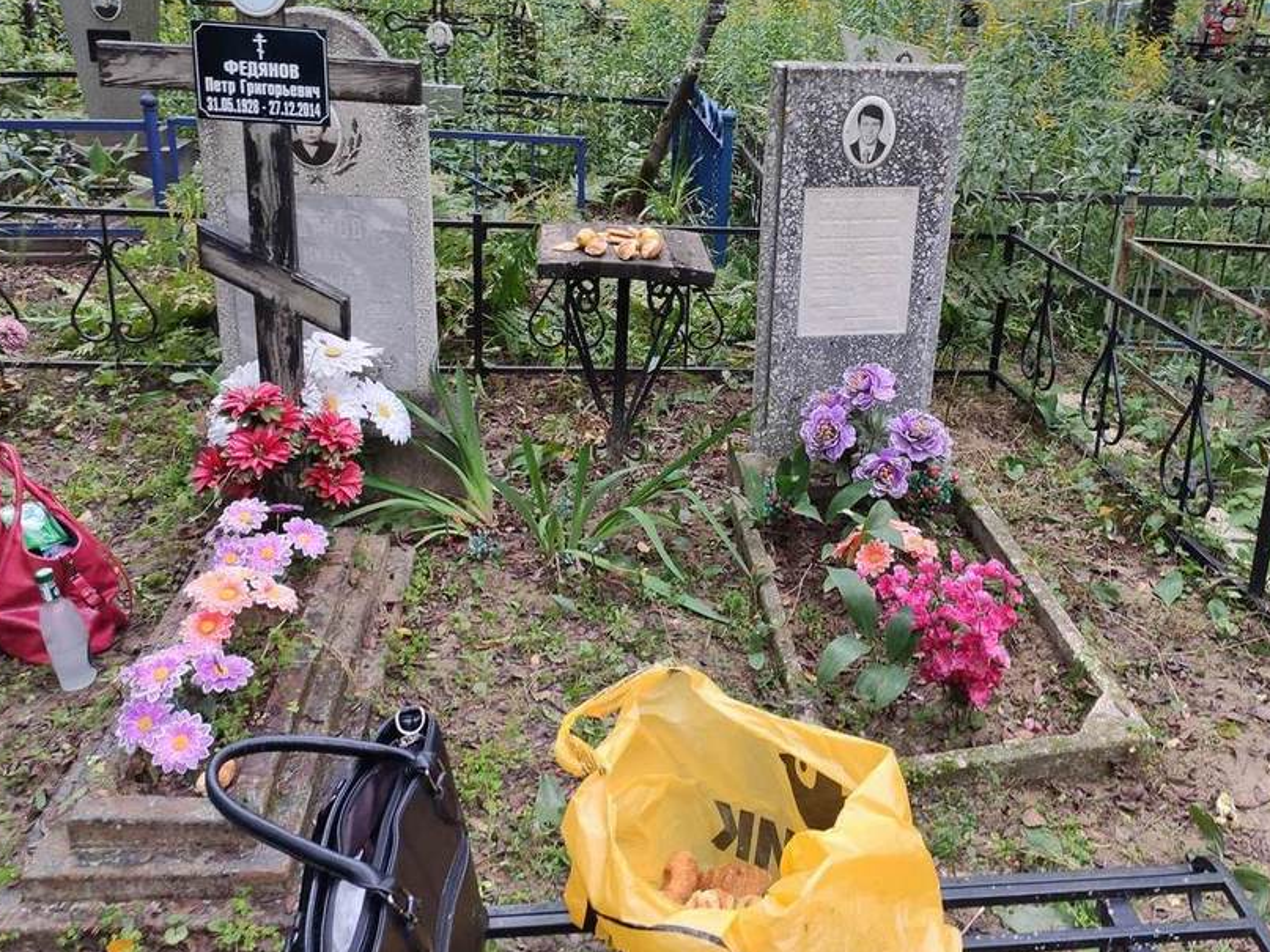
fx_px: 1211
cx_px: 782
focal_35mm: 33
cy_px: 360
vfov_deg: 42.6
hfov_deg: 54.8
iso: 240
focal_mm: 4.77
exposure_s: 1/33
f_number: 1.75
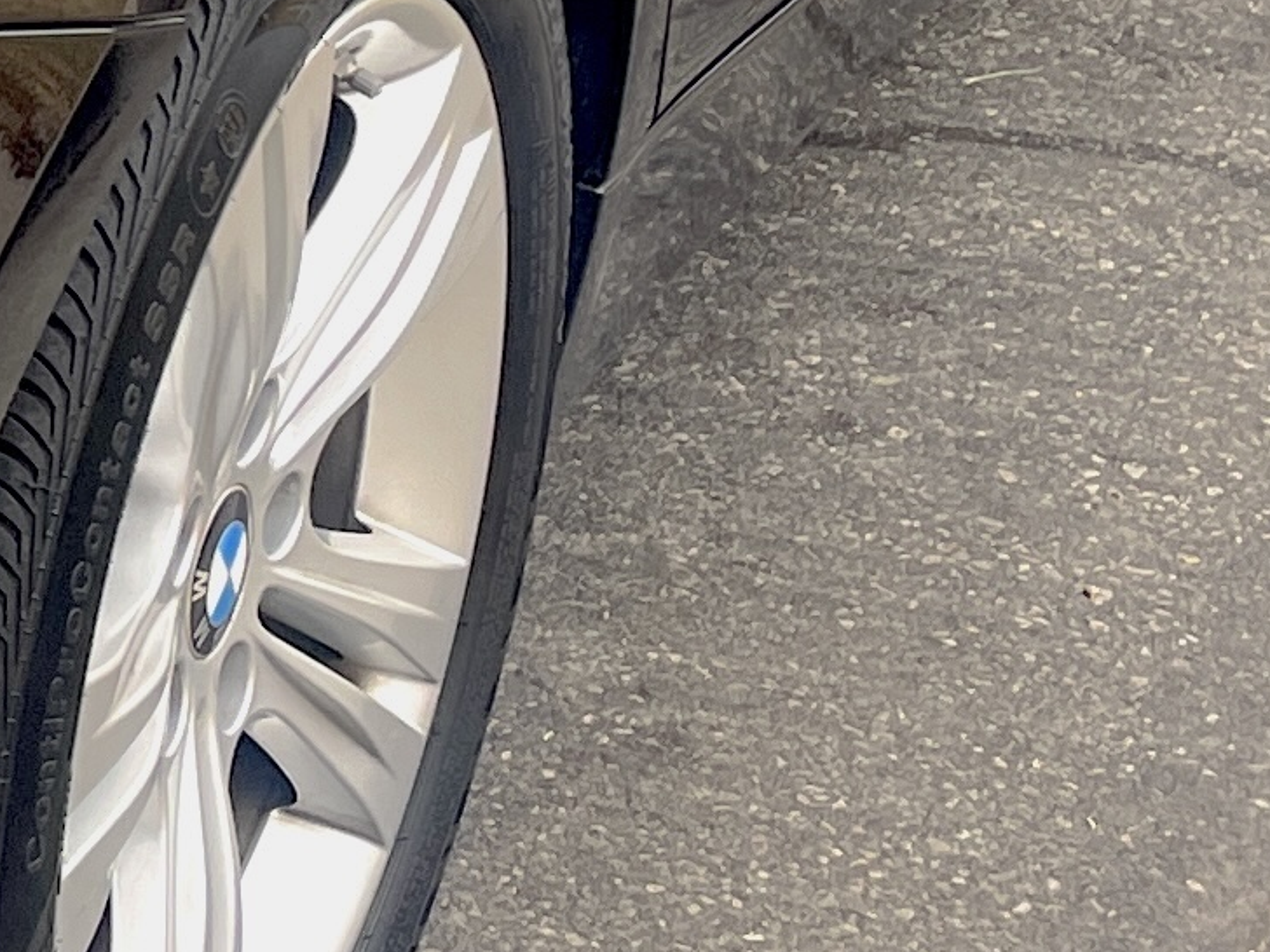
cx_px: -1054
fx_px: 5283
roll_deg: +0.0
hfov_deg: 12.5
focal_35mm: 144
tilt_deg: -19.3
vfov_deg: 10.1
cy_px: -277
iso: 32
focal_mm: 4.2
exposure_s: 1/224
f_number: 1.6
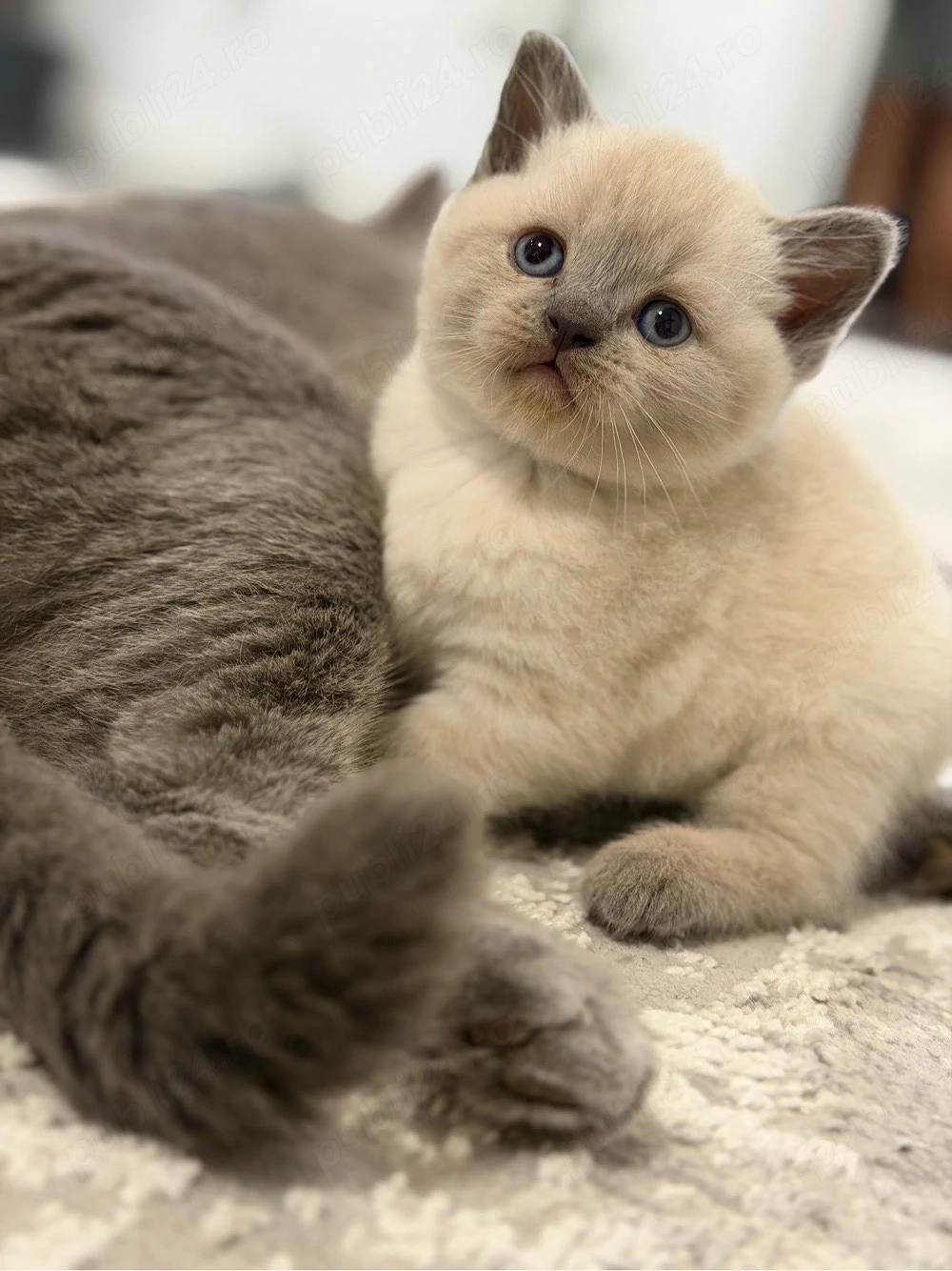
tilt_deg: -13.7
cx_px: 476
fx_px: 1761
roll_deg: -12.6
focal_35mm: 48
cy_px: 636
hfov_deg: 30.3
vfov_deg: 39.7
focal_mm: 6.76
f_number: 1.78
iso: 250
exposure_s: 1/50
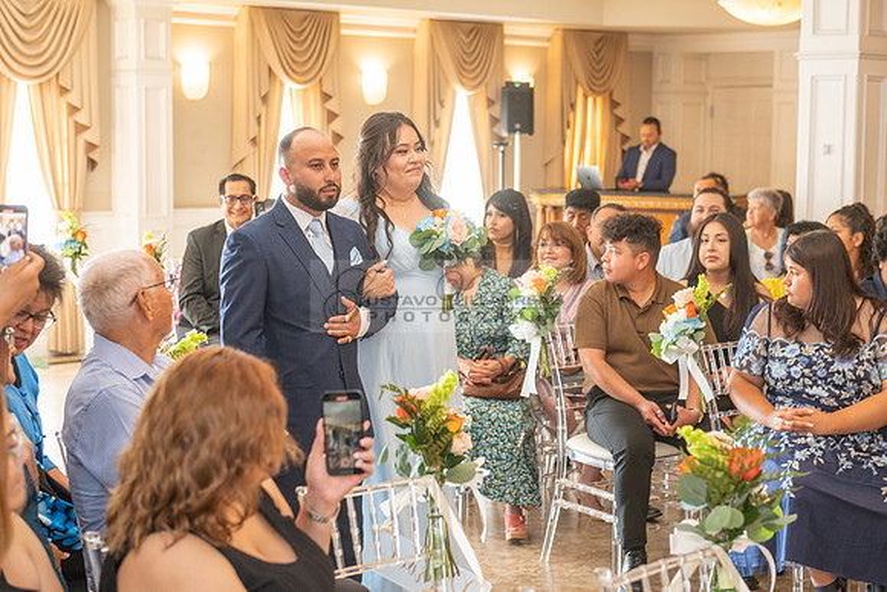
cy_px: 296
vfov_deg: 19.5
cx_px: 444
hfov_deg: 28.8
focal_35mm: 70
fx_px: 1725
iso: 1250
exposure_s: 1/200
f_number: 4.5
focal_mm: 70
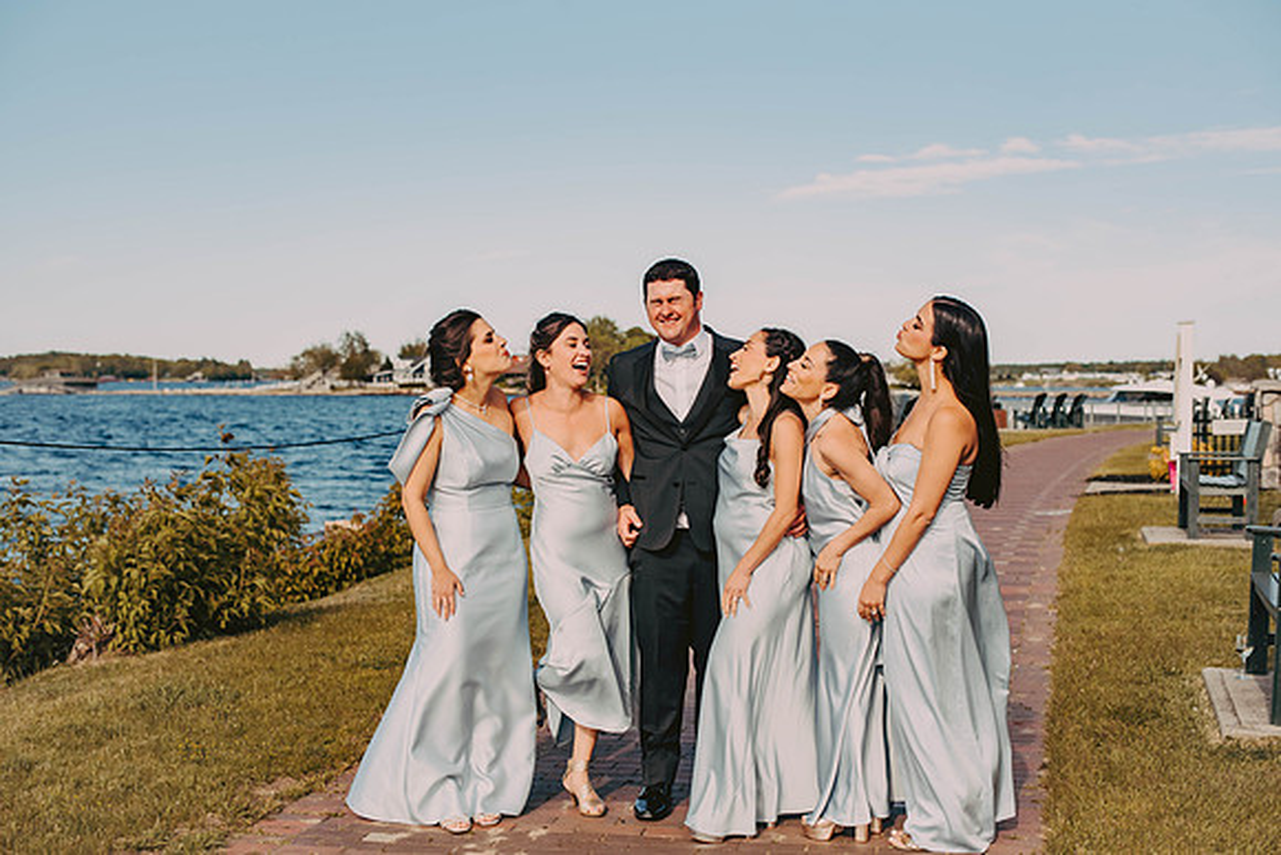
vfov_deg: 27.0
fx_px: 1779
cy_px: 428
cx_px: 640
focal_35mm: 50
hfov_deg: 39.6
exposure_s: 1/4000
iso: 200
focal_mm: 50
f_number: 4
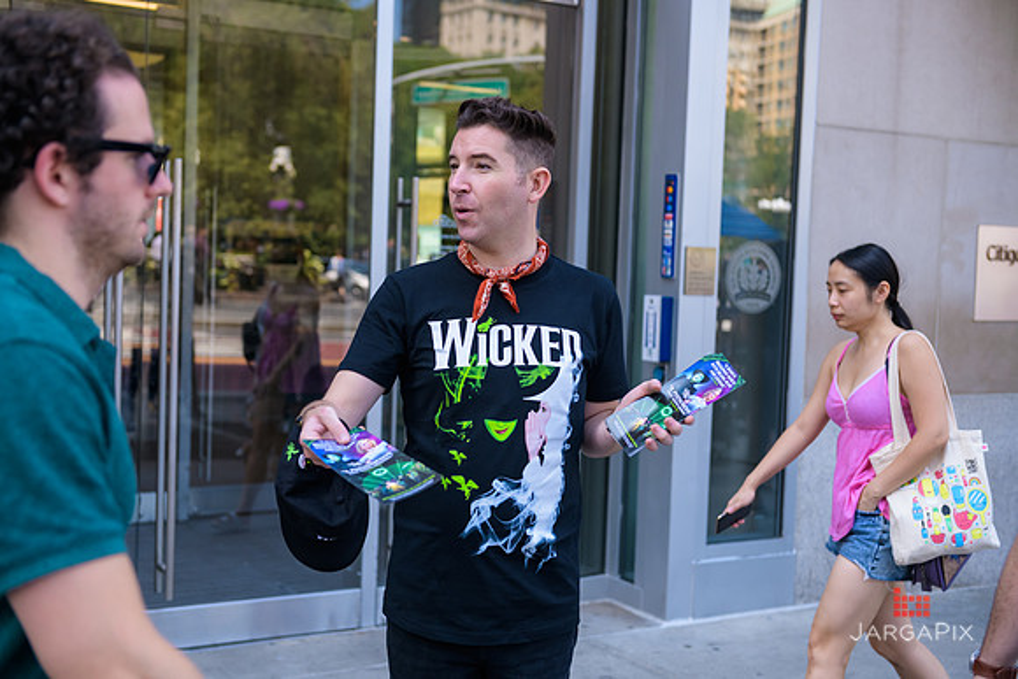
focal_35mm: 48
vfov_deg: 28.1
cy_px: 340
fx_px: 1358
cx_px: 509
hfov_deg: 41.1
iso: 400
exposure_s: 1/1000
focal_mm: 48
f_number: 3.2
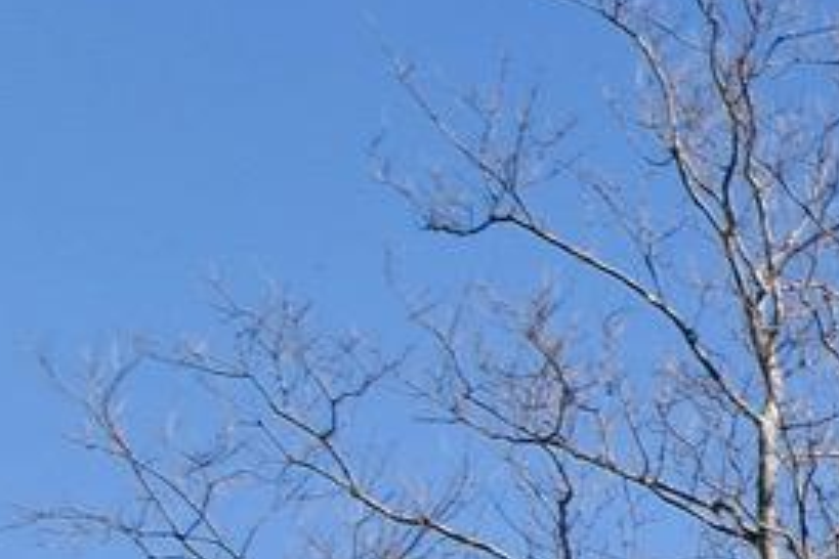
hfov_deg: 9.3
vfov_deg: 9.4
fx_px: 2884
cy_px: 1491
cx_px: 2987
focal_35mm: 124
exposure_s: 1/250
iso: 100
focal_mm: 11
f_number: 8
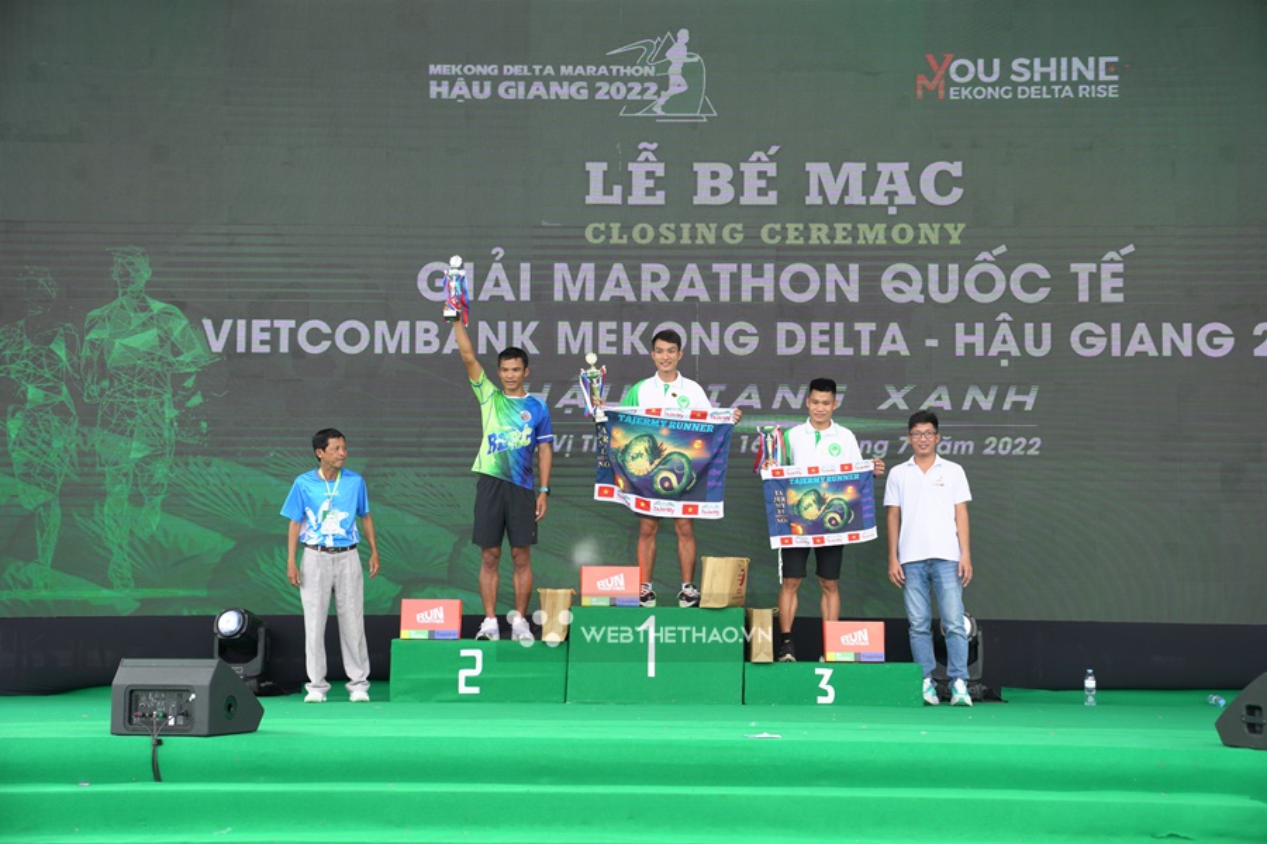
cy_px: 422
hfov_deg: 28.8
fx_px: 2463
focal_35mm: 70
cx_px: 634
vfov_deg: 19.5
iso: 200
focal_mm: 70
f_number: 3.5
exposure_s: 1/320
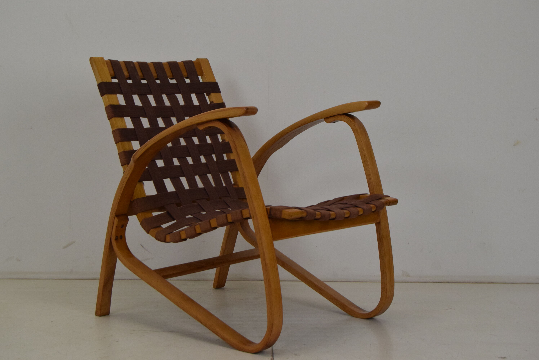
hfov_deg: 29.8
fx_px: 1011
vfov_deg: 20.2
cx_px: 270
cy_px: 180
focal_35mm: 68
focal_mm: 45
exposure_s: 1/400
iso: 1600
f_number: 10
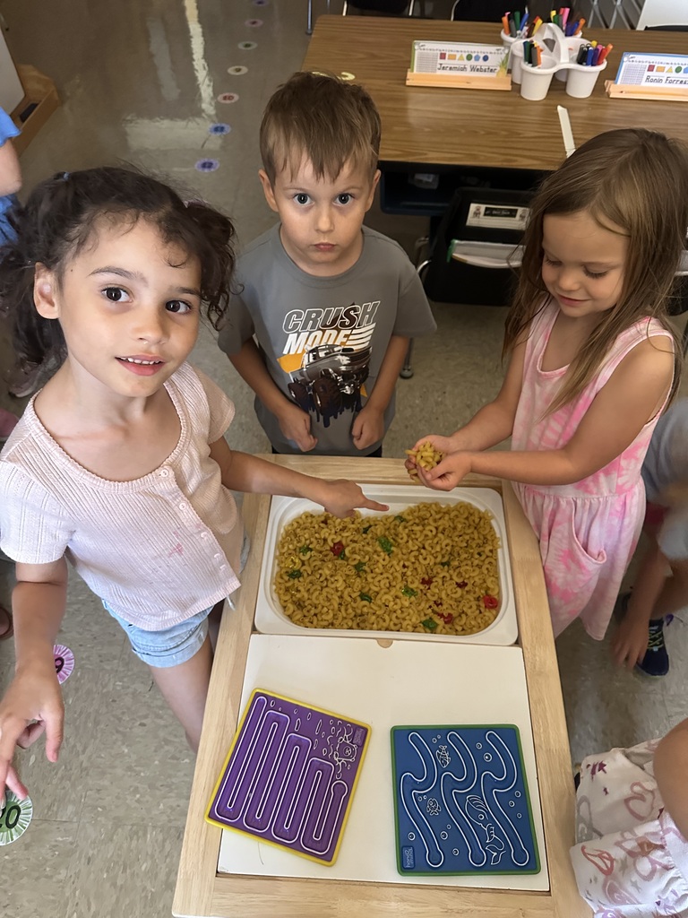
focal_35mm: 24
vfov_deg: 71.6
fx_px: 636
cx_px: 344
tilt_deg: -52.4
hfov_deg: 56.8
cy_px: 459
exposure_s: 1/60
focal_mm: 6.86
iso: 800
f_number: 1.78
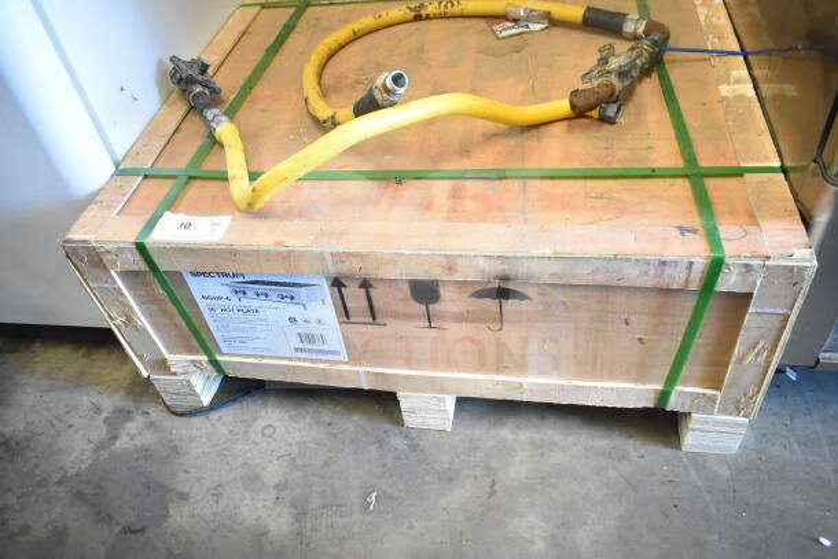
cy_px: 280
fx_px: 698
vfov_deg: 43.6
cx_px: 419
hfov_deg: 61.9
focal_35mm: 30
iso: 1600
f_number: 3.5
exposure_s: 1/40
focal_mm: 20
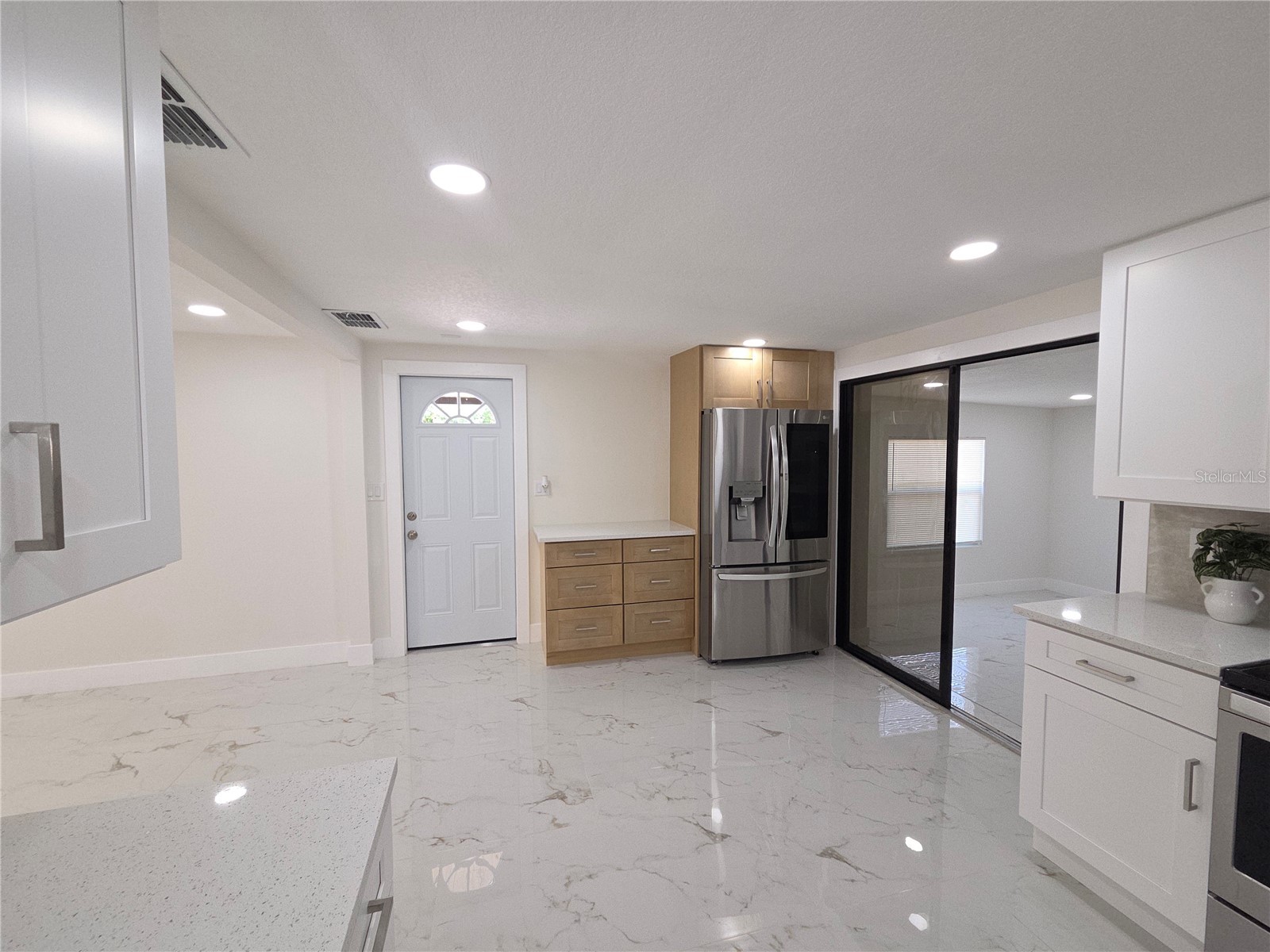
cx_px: 635
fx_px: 477
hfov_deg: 106.2
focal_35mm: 13
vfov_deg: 89.9
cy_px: 476
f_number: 2.2
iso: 64
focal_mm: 2.2
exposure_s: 1/60
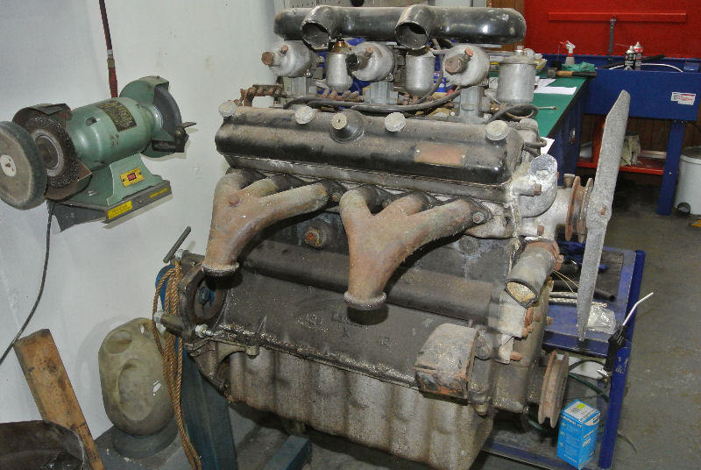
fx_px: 605
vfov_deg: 42.5
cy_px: 235
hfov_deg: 60.2
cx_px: 350
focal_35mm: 31
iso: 800
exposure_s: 1/60
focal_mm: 11.8
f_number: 3.8
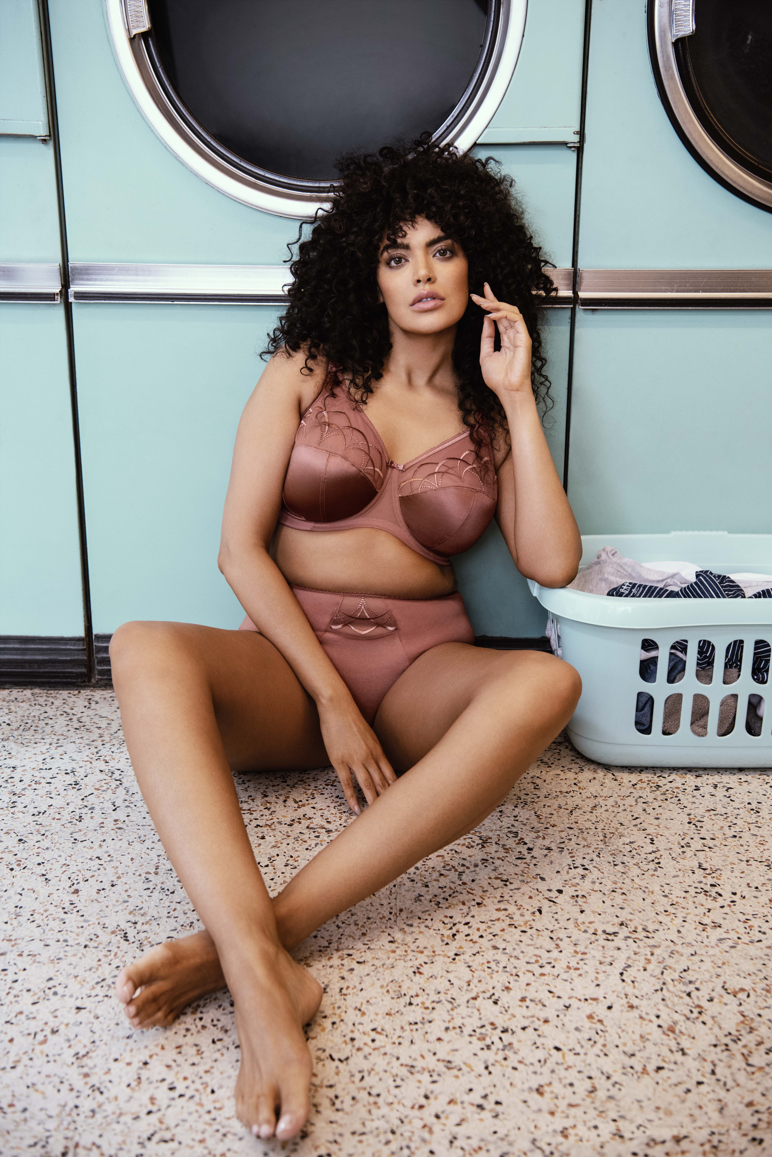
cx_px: 386
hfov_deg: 29.9
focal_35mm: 45
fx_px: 1447
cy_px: 578
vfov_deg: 43.6
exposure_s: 1/200
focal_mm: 45
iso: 1000
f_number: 4.5
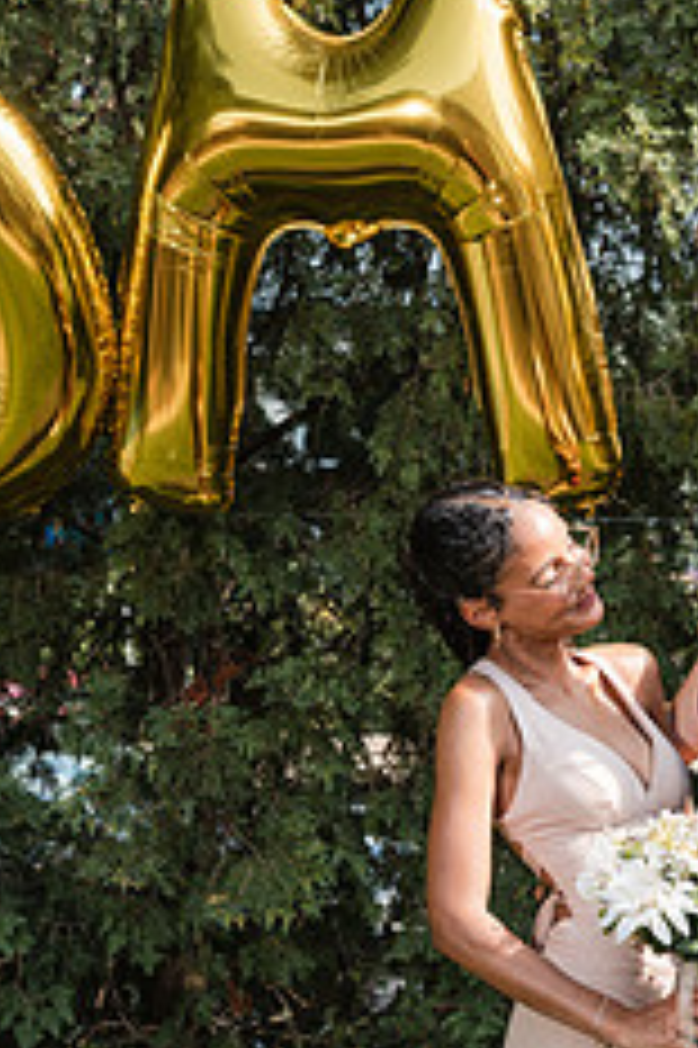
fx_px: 2417
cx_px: 639
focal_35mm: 83
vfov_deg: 24.1
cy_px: 841
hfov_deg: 16.2
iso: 200
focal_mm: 43
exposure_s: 1/250
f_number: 5
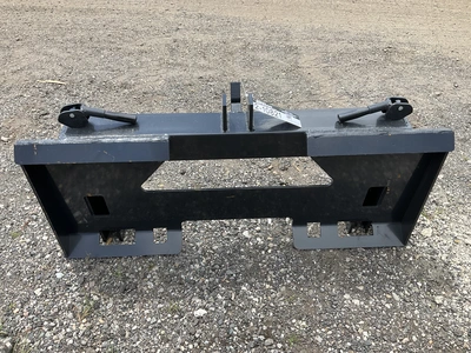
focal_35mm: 29
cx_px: 236
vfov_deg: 48.2
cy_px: 176
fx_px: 395
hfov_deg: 61.7
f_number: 1.8
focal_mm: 3
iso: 25
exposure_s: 1/719
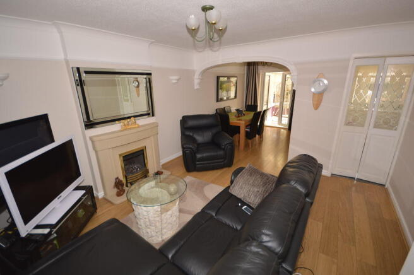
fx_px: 172
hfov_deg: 100.4
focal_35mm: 15
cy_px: 138
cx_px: 207
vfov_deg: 77.2
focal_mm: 10
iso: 100
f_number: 4.5
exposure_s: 1/60
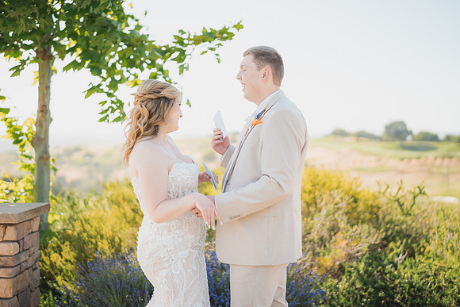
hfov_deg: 39.6
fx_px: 639
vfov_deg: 27.0
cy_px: 154
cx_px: 230
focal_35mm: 50
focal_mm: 50
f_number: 1.4
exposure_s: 1/2500
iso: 125
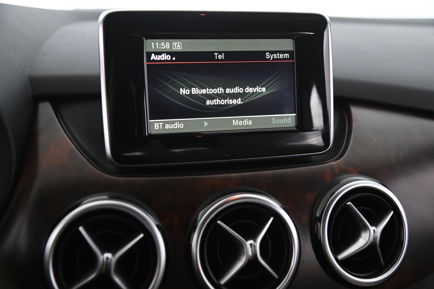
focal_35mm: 44
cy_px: 144
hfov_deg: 44.5
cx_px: 217
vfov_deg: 30.5
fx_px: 530
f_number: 4
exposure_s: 1/20
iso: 2000
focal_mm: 44
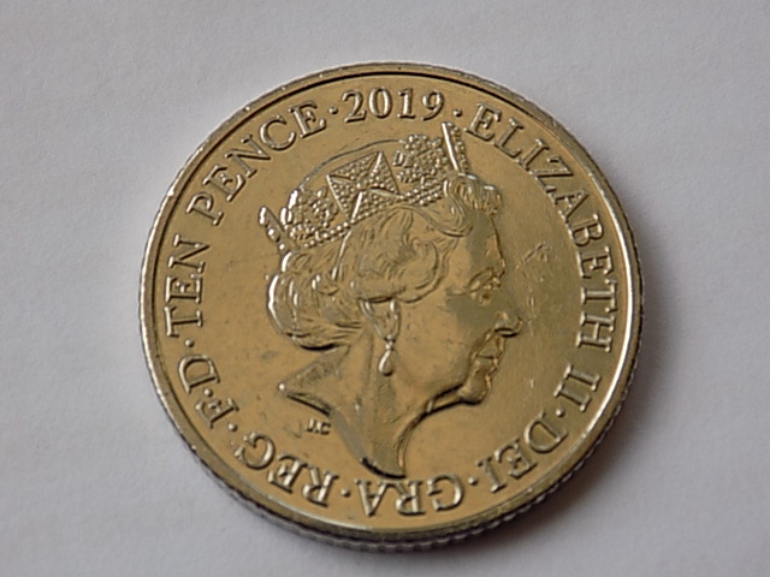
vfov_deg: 12.6
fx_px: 2625
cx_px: 385
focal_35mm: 118
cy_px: 288
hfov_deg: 16.7
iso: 80
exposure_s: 1/30
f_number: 4.8
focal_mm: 20.9
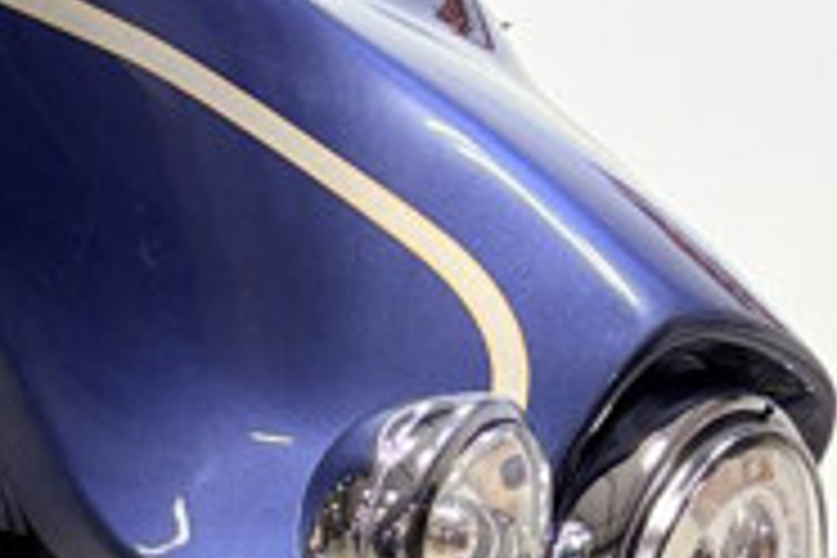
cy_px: 909
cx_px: -524
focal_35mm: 155
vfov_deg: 8.6
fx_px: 3603
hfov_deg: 12.4
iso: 50
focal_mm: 5.96
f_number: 1.6
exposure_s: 1/120
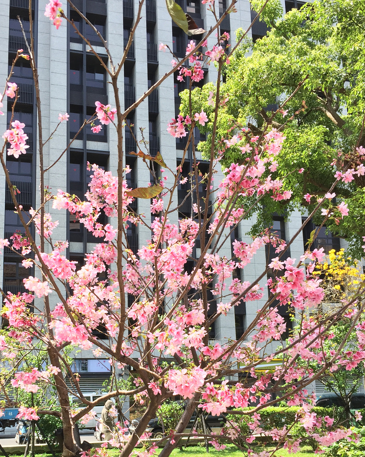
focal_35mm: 38
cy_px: 291
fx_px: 513
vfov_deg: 47.4
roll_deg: +1.5
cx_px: 136
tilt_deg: +10.8
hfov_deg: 38.9
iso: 32
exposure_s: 1/514
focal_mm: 4.15
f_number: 2.2
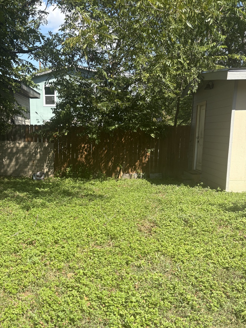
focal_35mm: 36
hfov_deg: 39.1
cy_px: 208
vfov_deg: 50.8
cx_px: 77
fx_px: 341
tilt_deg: -12.8
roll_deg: +0.9
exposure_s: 1/1799
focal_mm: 5.96
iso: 50
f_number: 1.6
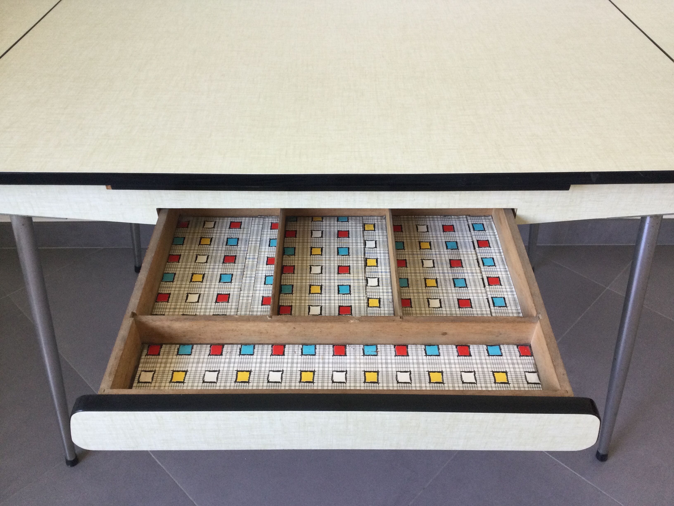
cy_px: 253
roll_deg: +0.8
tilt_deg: -40.5
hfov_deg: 58.4
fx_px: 604
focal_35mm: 31
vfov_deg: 45.4
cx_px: 337
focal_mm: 3.3
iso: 80
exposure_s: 1/33
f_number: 2.4
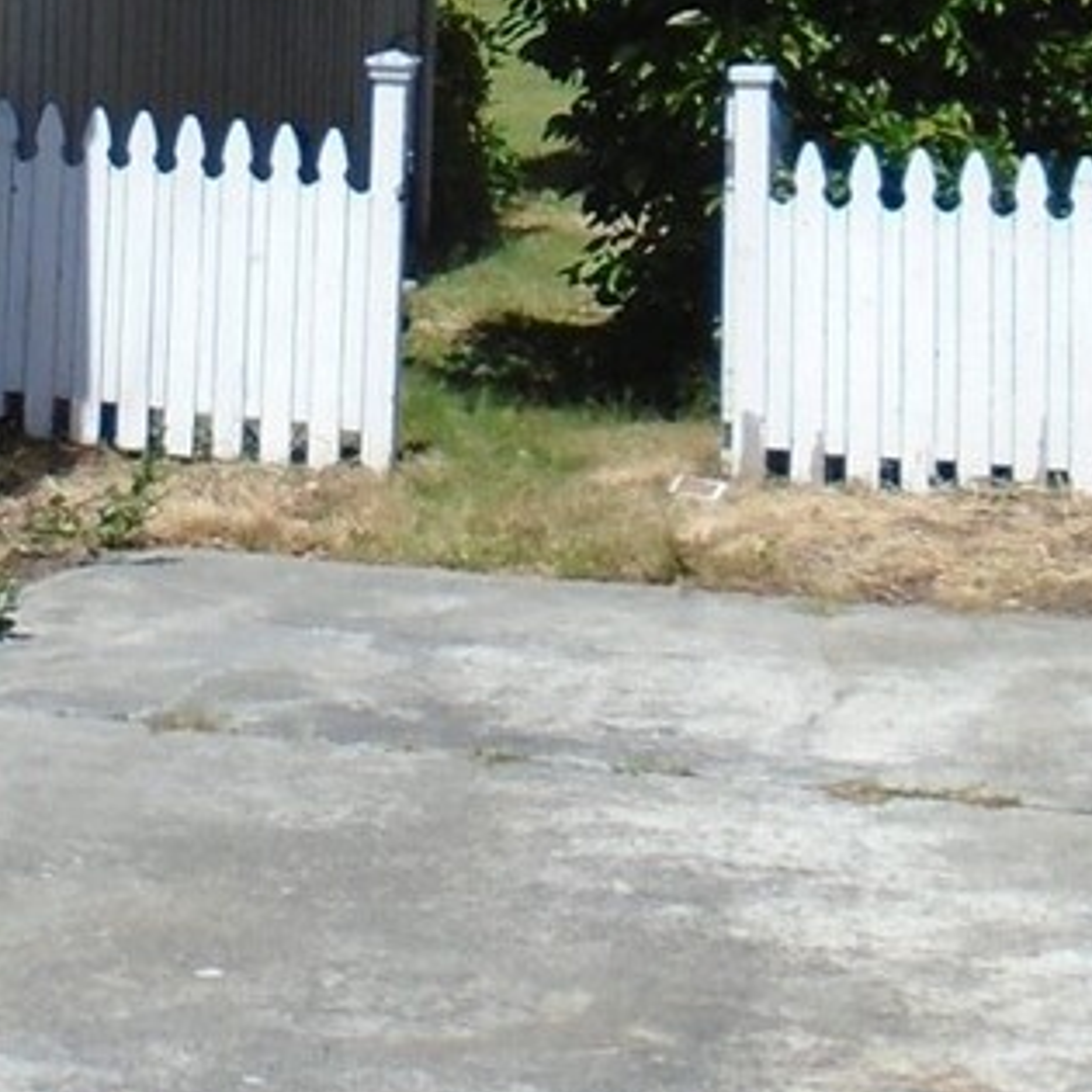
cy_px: -187
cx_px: 260
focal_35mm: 105
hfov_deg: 16.5
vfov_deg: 16.0
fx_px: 3747
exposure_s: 1/200
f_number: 8
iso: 100
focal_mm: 4.6
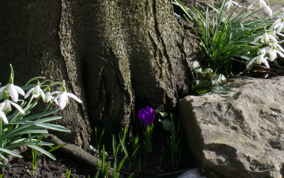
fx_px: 1022
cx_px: 142
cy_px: 33
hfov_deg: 15.8
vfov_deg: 9.9
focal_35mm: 132
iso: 800
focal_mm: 33
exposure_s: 1/50
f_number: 20
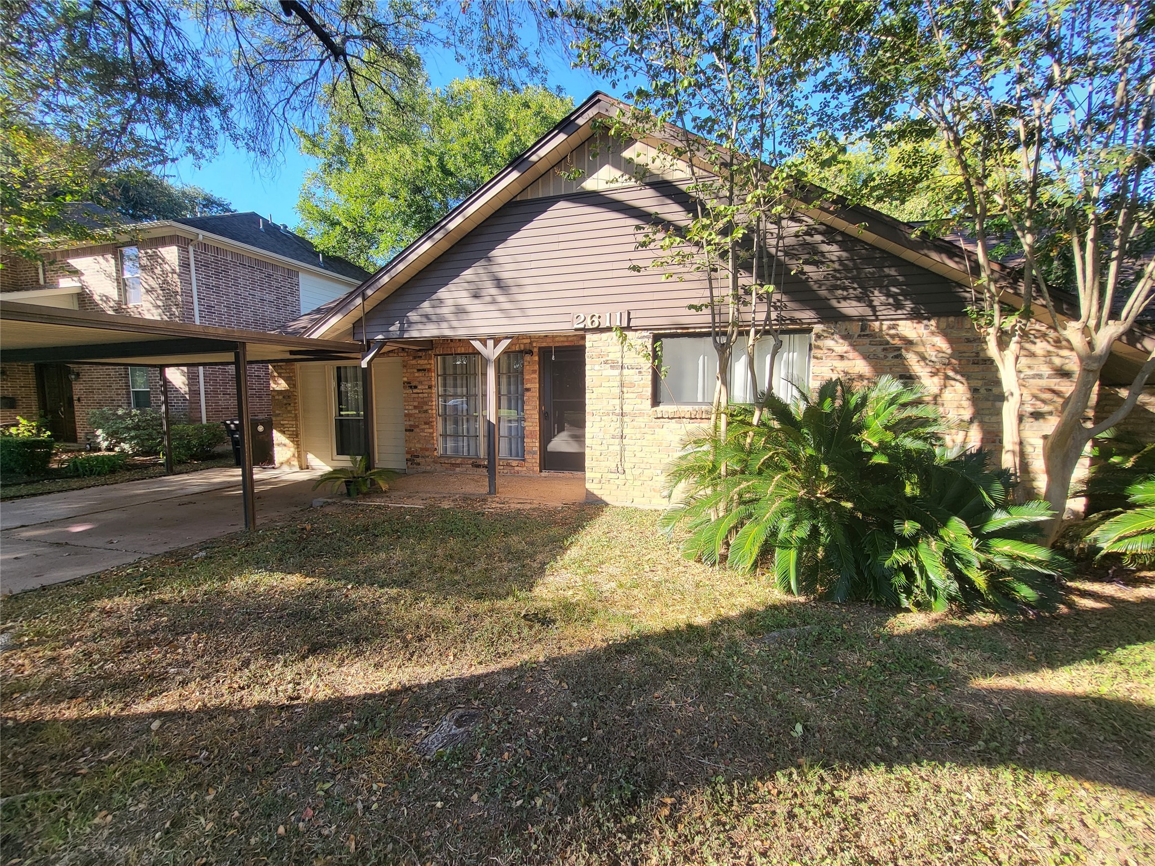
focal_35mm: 13
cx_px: 578
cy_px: 433
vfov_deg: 89.9
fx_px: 434
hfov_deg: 106.2
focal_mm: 1.74
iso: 32
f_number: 2.2
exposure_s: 1/216
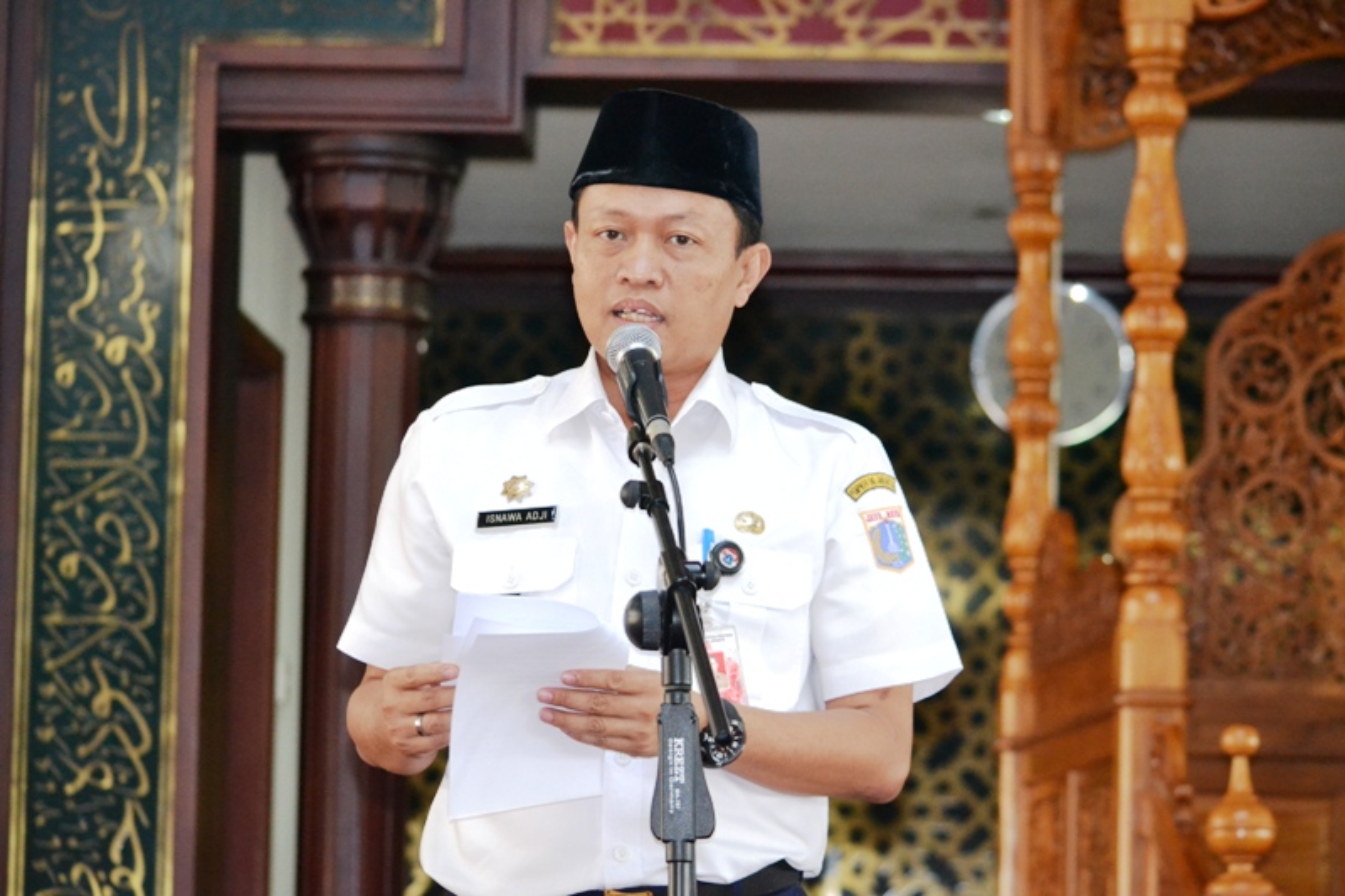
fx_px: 5154
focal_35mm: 138
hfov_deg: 14.9
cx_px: 672
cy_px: 448
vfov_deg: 9.9
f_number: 4.5
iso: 2500
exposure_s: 1/60
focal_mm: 92
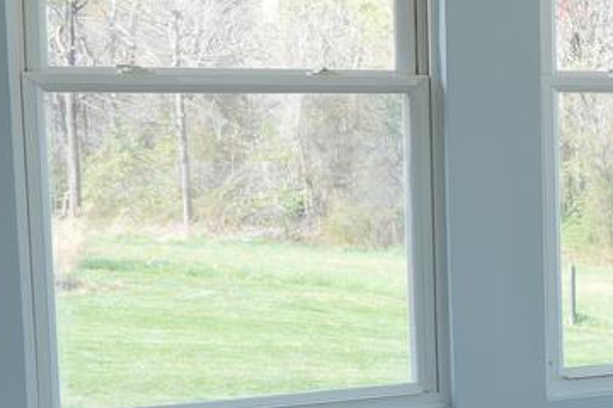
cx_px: 1369
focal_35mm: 108
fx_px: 1839
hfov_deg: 14.3
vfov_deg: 12.7
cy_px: 288
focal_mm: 19
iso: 100
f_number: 8
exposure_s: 1/25
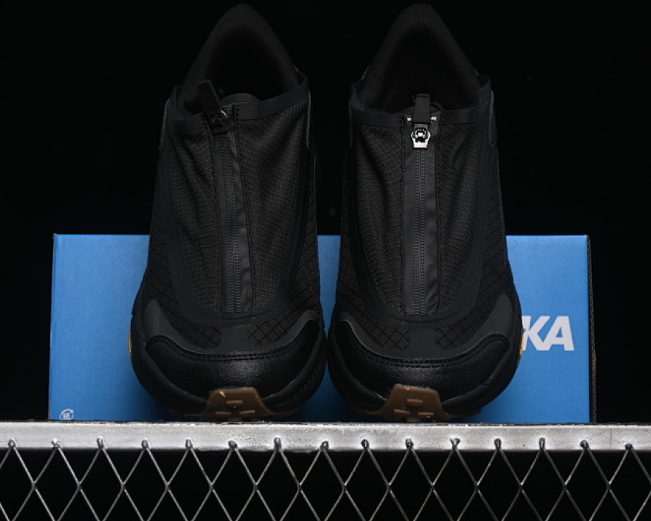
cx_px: 317
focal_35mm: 85
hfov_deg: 22.5
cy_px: 260
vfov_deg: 18.1
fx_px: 1638
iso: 160
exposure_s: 1/50
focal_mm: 50
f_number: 6.3
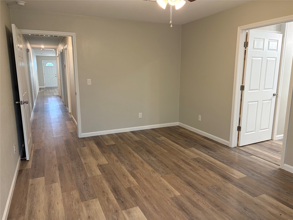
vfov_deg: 53.1
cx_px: 146
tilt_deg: -10.7
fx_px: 220
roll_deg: +0.0
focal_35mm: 26
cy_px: 110
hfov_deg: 67.3
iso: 160
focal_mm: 5.96
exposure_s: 1/60
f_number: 1.6
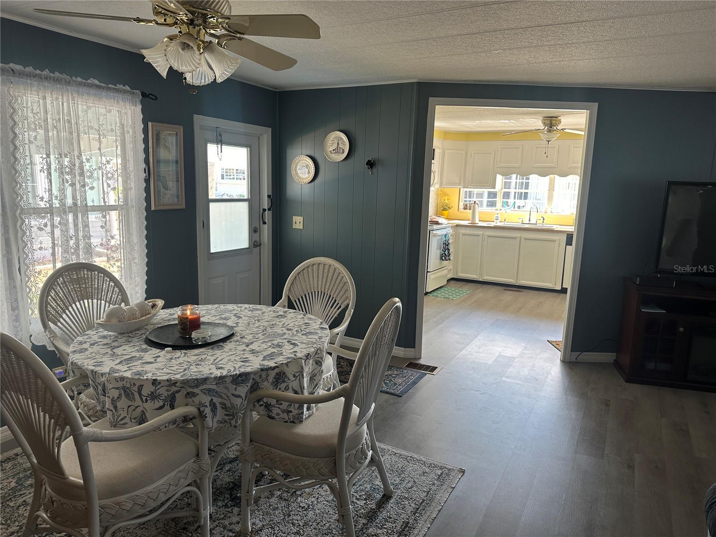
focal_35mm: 24
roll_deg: -2.1
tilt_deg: -9.5
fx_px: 496
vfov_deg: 56.8
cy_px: 268
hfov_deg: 71.6
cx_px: 358
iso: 80
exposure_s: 1/121
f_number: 1.78
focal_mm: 6.86
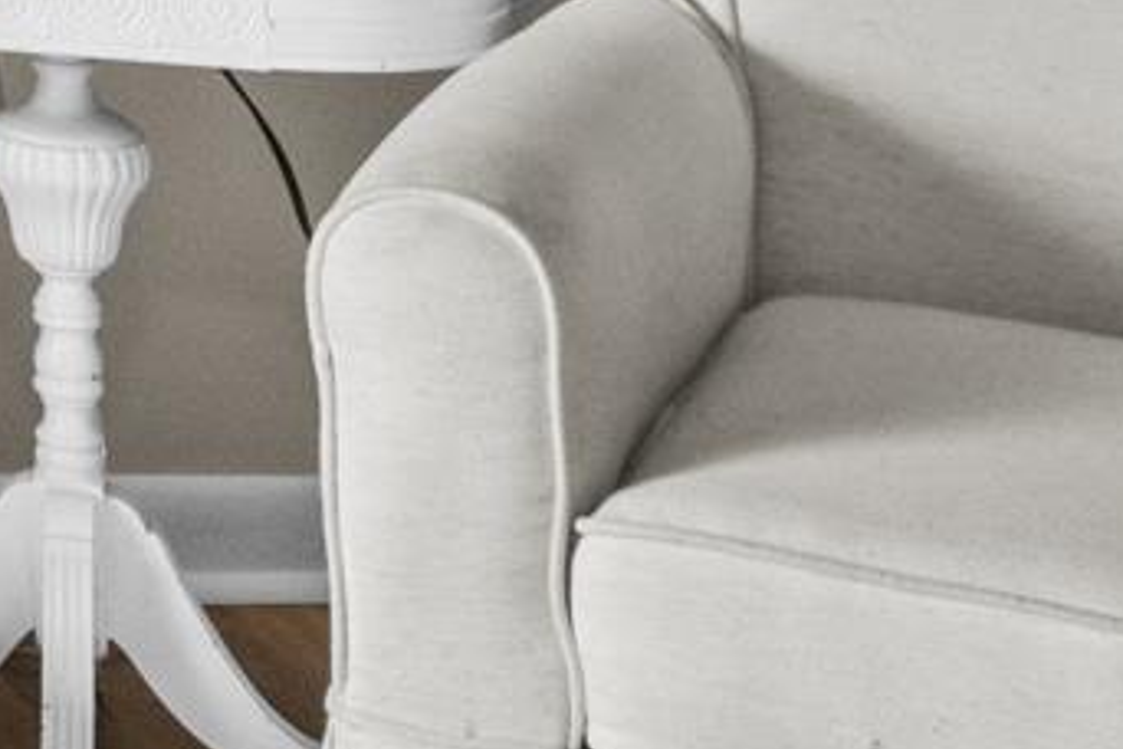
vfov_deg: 8.5
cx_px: -1714
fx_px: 4554
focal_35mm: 146
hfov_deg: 11.3
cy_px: -1086
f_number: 8
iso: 400
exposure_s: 1/4
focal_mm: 13.2
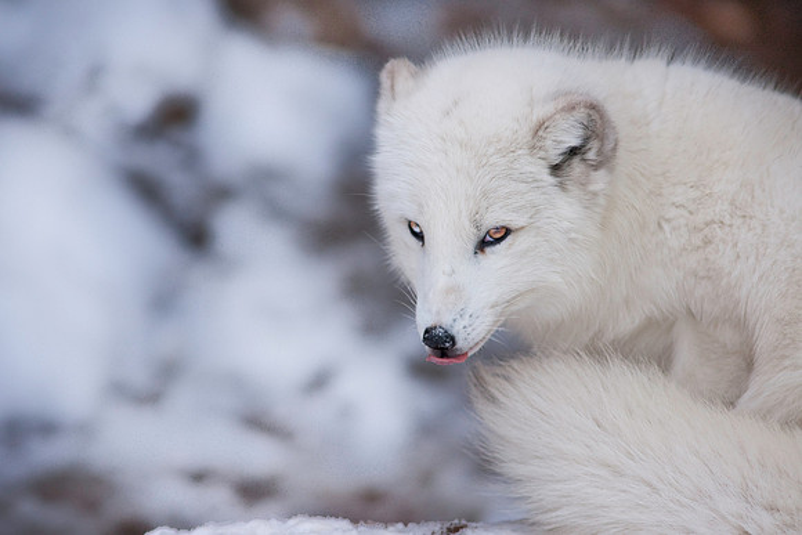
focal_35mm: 450
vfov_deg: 3.1
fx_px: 10027
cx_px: 401
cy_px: 268
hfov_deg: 4.6
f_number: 3.5
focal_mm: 300
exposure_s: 1/2000
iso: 400
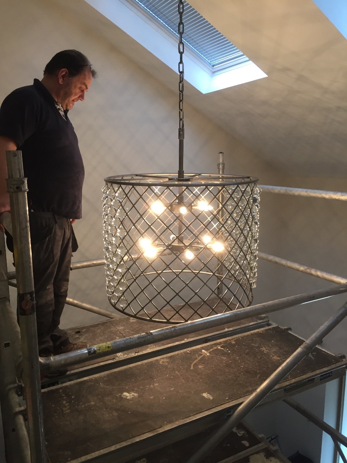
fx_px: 388
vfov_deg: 61.7
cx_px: 174
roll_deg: +0.4
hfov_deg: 48.2
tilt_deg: -10.9
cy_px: 232
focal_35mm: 29
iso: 125
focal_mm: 4.15
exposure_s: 1/33
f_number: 2.2
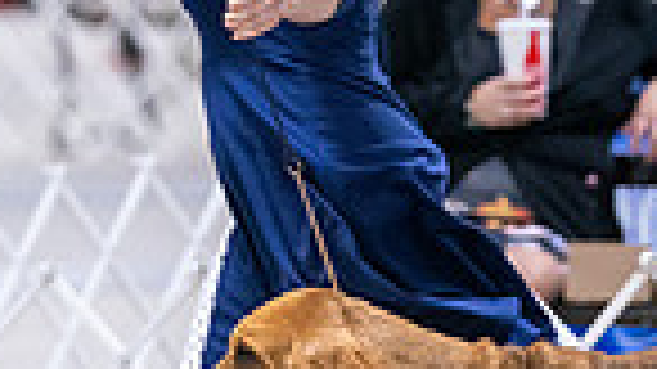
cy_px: 115
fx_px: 12364
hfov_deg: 3.0
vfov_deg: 1.7
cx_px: 338
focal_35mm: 710
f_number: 2.8
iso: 6400
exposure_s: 1/250
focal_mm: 171
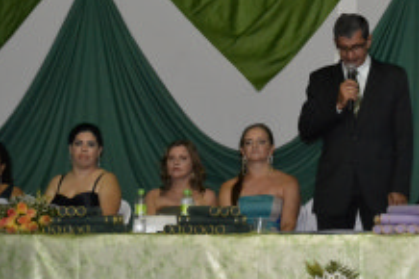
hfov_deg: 17.4
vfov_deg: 11.7
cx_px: 317
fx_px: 1361
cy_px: 111
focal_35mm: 117
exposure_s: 1/60
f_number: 5
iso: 3200
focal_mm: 34
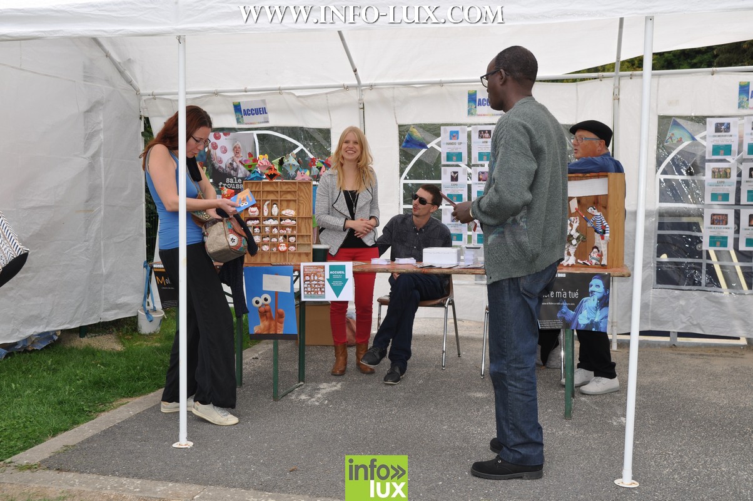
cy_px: 250
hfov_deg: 49.6
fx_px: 815
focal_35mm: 39
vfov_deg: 34.1
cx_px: 376
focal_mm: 26
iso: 200
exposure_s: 1/200
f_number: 6.3
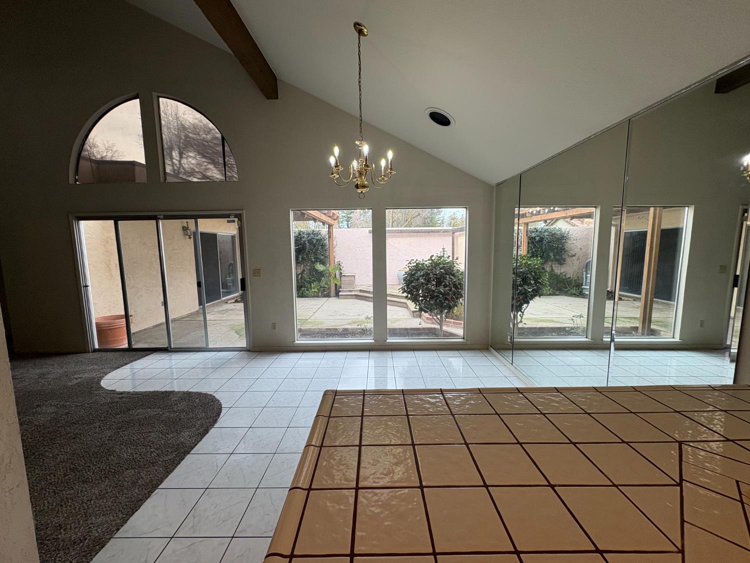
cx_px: 375
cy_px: 282
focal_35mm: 14
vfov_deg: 85.7
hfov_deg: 102.1
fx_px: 303
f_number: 2.2
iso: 50
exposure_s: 1/120
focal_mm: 2.22
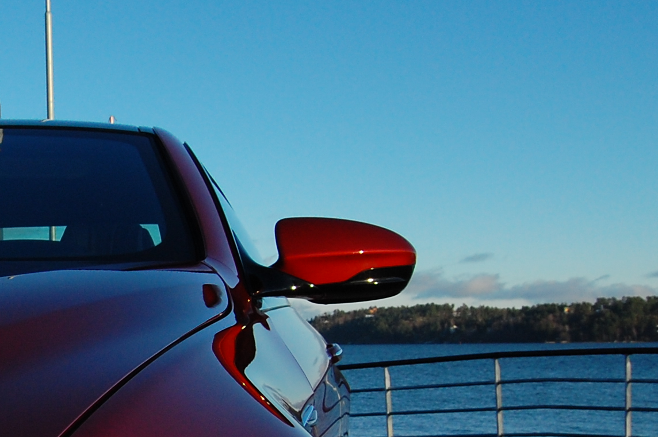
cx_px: -27
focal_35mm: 71
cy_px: 404
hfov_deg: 26.7
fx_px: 1297
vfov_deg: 18.8
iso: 400
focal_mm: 18
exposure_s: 1/500
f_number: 10
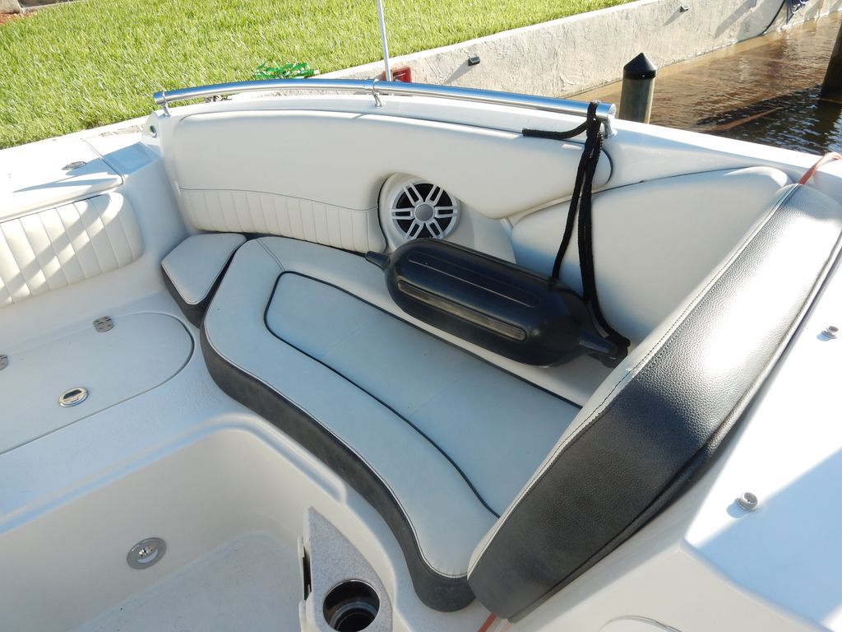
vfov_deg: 54.9
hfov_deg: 69.4
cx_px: 421
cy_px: 316
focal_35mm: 25
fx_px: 608
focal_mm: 4.5
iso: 125
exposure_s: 1/500
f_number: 3.7
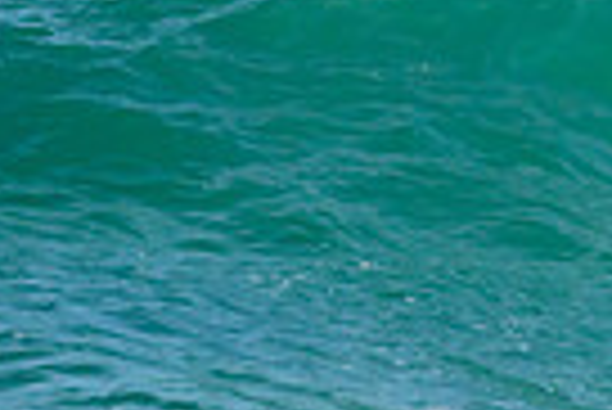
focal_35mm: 2986
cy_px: 16
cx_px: 1251
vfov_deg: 0.5
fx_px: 50816
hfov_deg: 0.7
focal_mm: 700
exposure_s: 1/2000
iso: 1800
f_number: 11
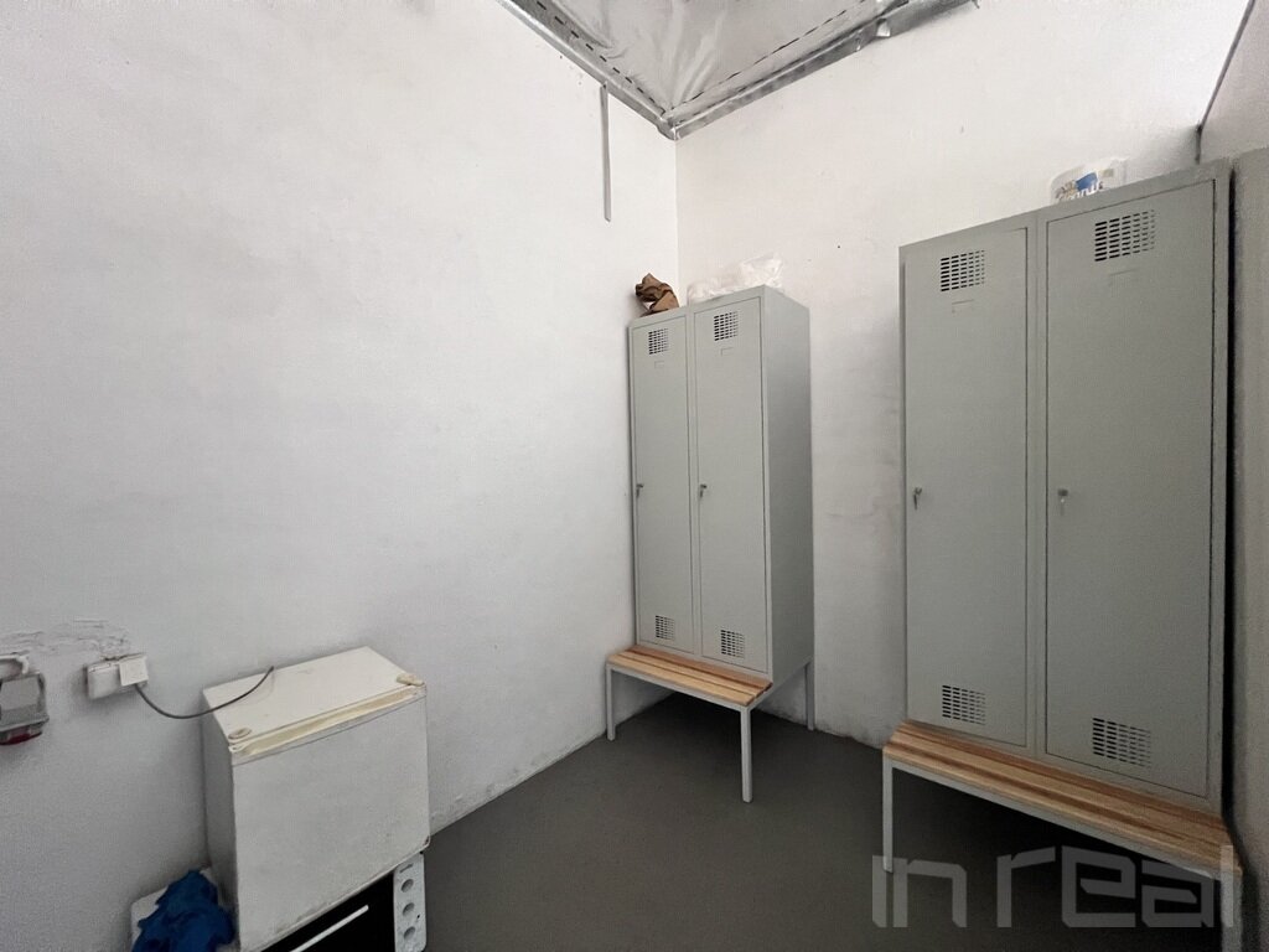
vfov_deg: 89.9
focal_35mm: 13
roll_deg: +1.9
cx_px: 634
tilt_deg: -0.4
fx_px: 477
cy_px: 476
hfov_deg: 106.2
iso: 640
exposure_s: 1/50
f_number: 1.8
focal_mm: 1.57
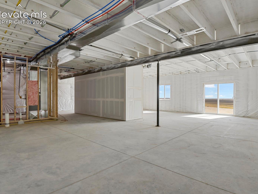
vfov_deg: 68.7
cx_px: 140
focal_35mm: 19
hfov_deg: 84.5
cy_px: 99
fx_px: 142
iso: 1100
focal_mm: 17
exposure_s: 1/20
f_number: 8
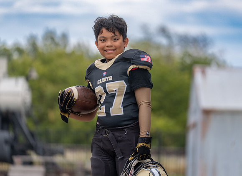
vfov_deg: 9.4
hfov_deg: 12.9
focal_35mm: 154
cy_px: 88
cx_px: 132
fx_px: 1067
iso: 100
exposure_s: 1/400
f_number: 2.8
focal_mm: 142
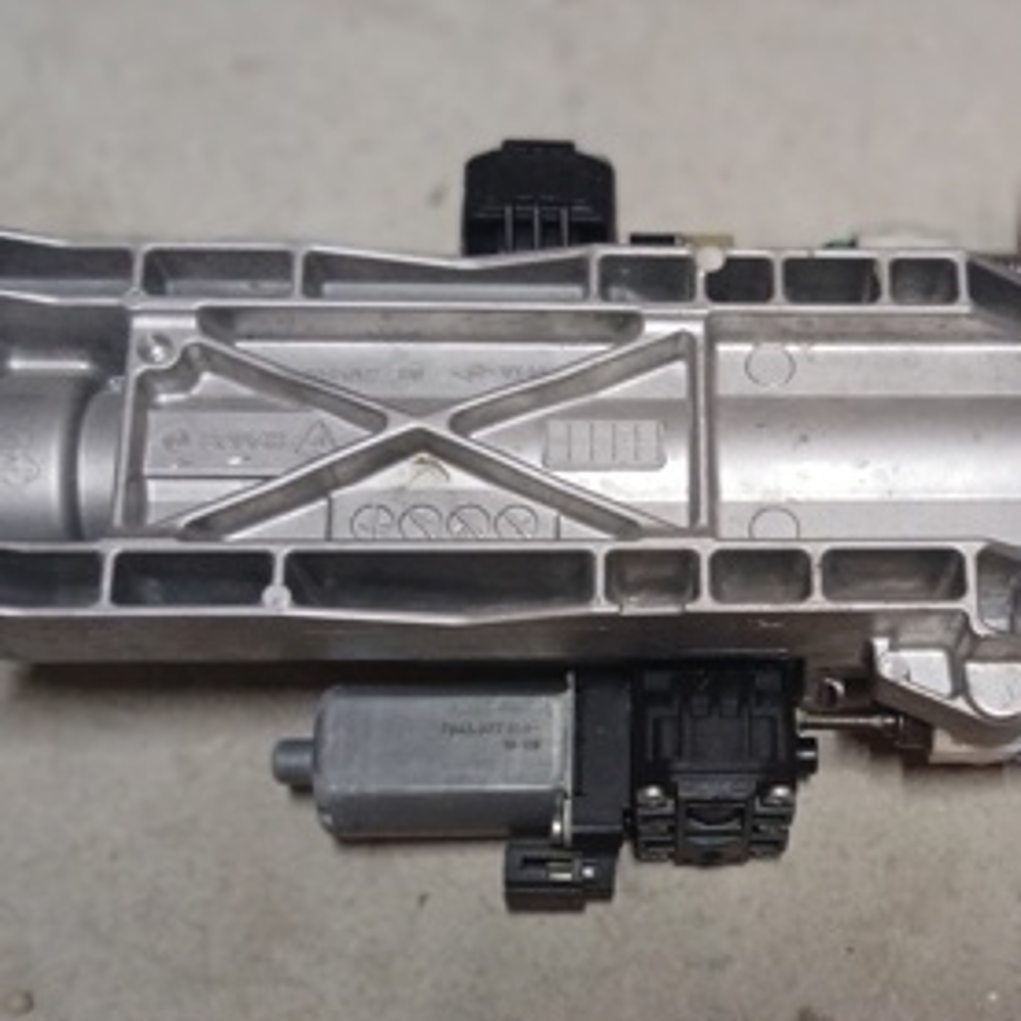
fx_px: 1769
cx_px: 826
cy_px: 658
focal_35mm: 53
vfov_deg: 32.0
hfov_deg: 31.3
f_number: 1.8
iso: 500
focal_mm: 3.98
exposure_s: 1/25
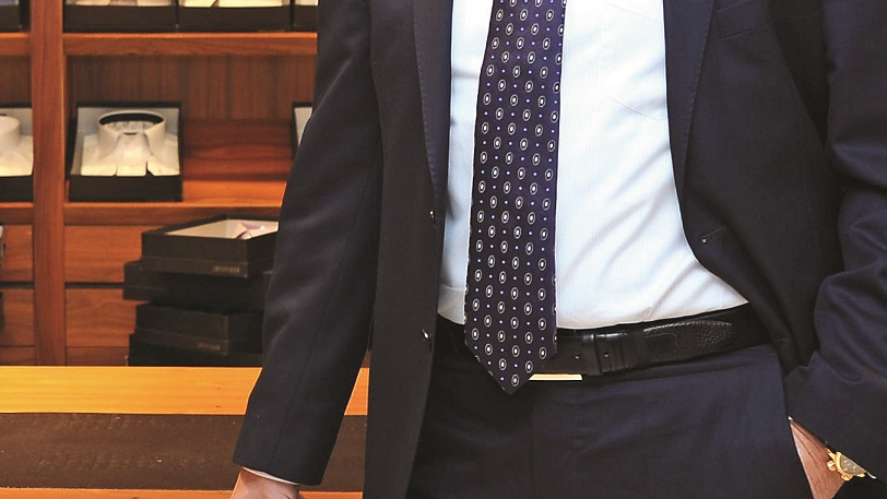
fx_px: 2635
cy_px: 60
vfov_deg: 10.8
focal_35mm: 112
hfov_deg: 18.5
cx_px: -27
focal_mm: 34
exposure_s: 1/60
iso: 320
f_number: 5.6
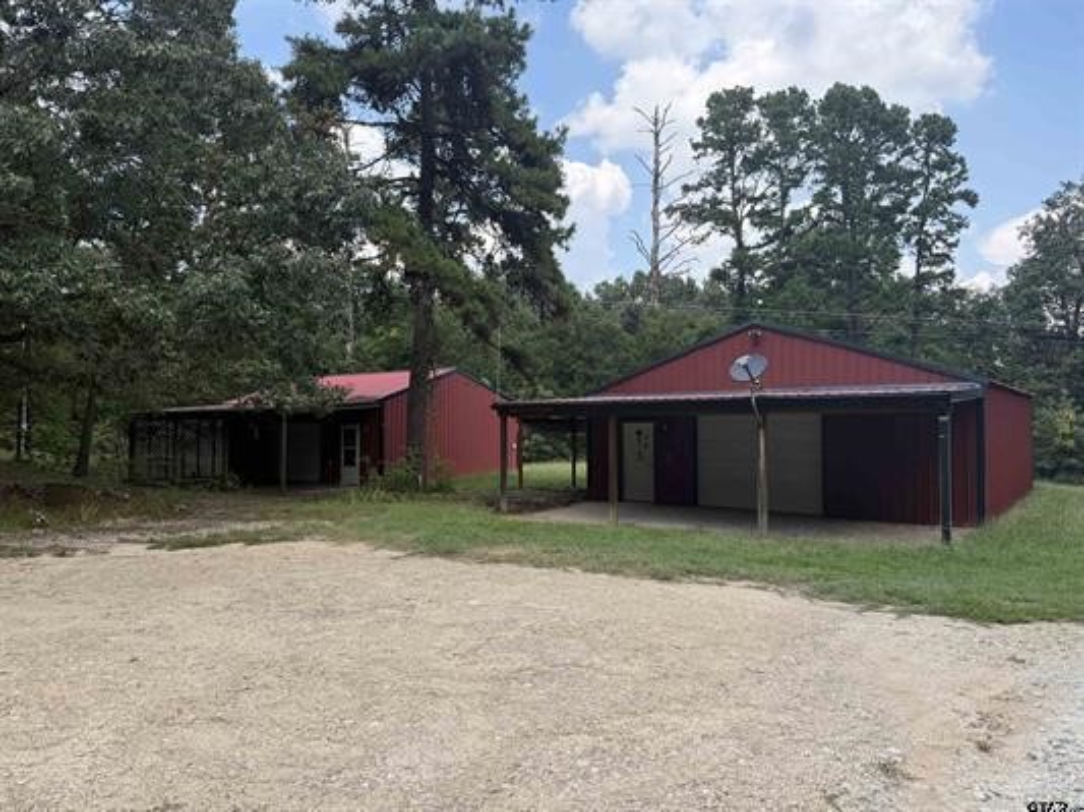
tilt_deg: +1.5
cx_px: 542
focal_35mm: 24
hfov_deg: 71.6
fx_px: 751
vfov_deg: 56.8
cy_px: 406
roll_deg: +0.1
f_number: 1.78
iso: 100
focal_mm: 6.76
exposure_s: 1/1271
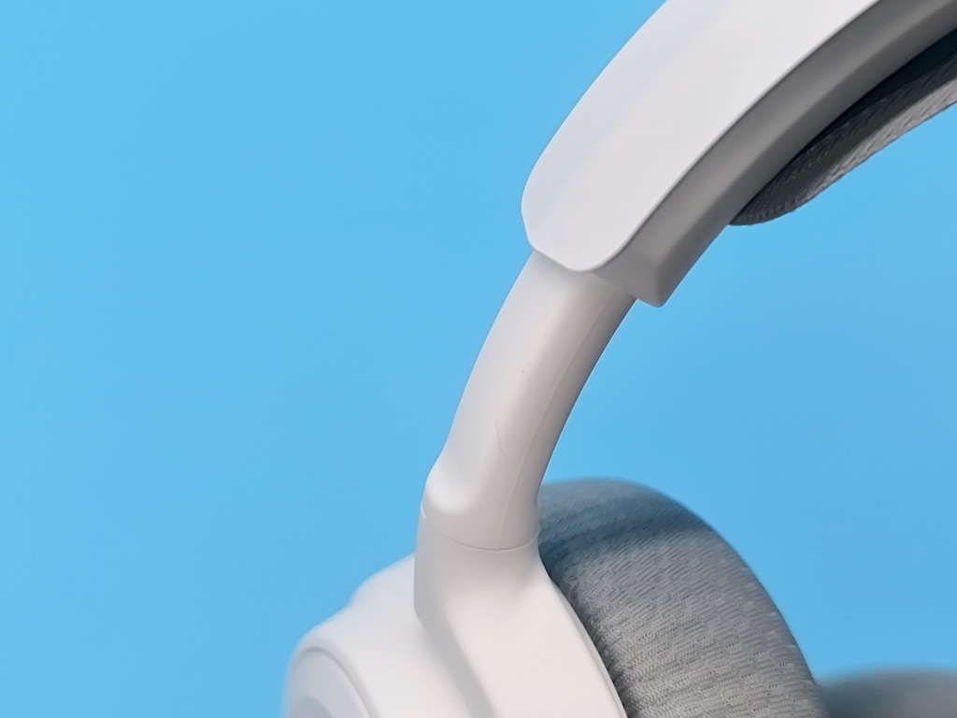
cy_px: 359
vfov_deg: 34.3
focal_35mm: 42
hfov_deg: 44.8
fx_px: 1161
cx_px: 478
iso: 160
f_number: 1.65
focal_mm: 6.14
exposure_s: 1/100
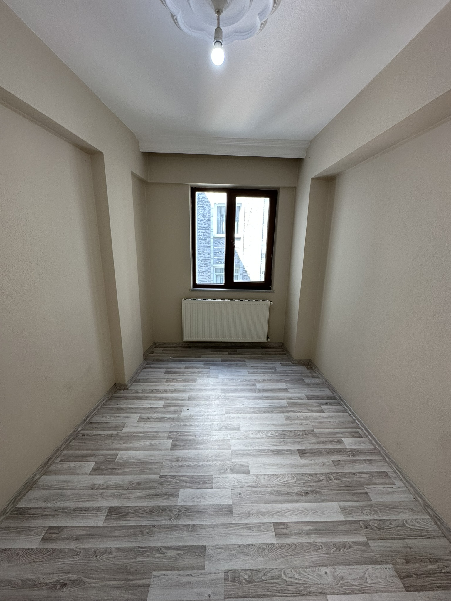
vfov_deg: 102.1
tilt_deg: -12.6
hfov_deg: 85.7
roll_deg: -2.3
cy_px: 300
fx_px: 243
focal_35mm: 14
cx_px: 226
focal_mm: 2.22
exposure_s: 1/100
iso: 80
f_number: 2.2
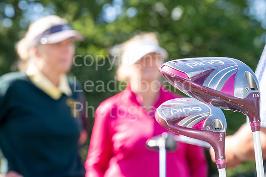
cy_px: 76
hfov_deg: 19.5
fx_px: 774
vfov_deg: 13.1
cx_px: 129
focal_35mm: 105
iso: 250
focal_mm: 92
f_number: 8
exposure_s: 1/125
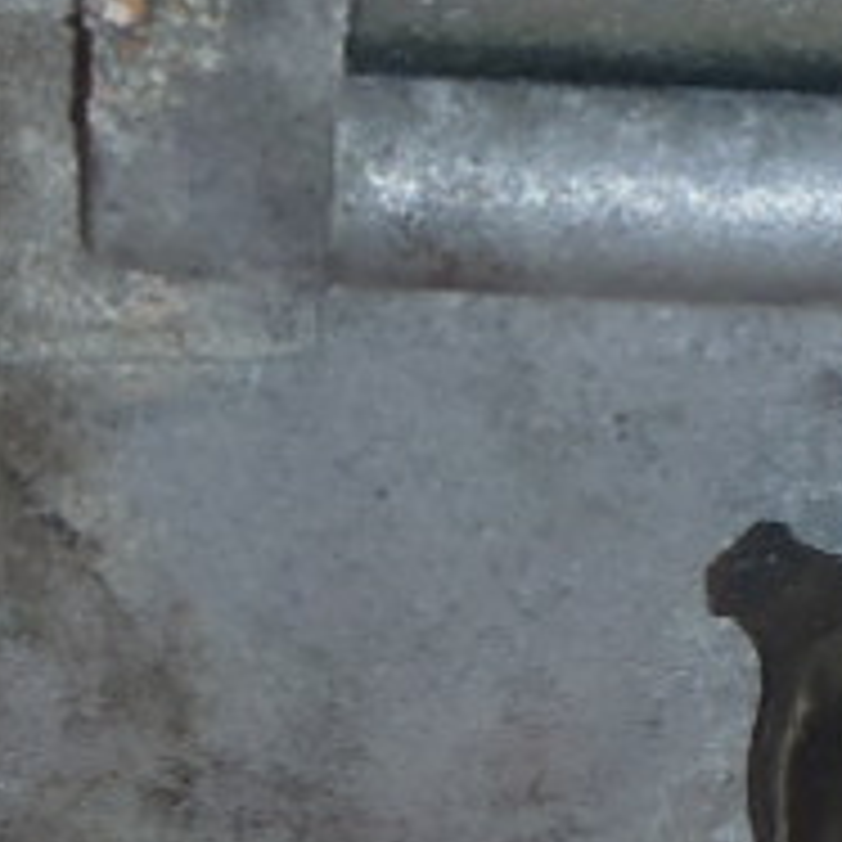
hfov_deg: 10.3
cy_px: 230
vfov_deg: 10.3
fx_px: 4651
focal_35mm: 169
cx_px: 189
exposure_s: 1/30
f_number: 3.9
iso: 100
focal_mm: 5
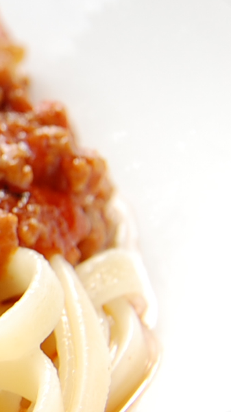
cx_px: -402
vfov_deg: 11.8
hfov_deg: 6.2
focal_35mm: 183
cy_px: 225
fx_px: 1995
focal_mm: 31
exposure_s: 1/100
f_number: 8
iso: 200
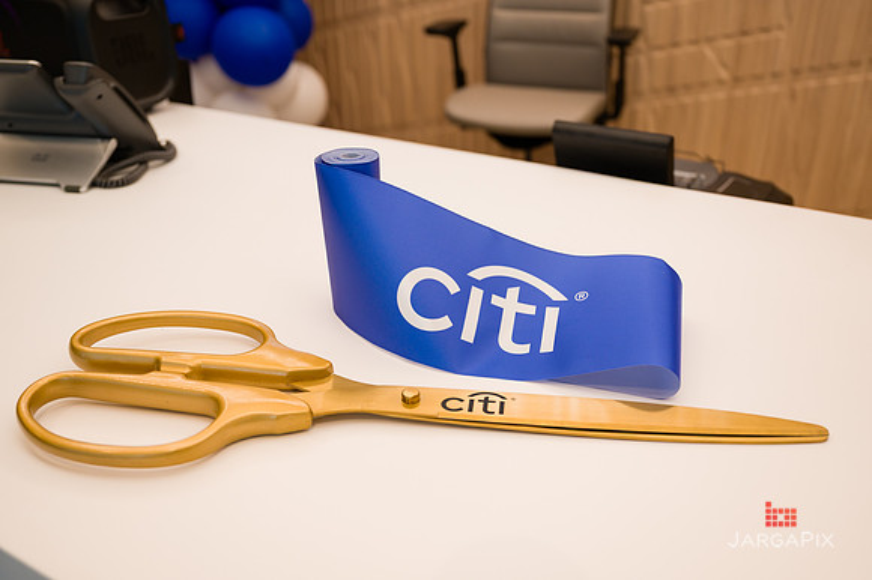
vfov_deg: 39.1
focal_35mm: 34
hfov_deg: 56.2
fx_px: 817
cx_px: 445
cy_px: 292
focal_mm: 32.5
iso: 400
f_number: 3.2
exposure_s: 1/320
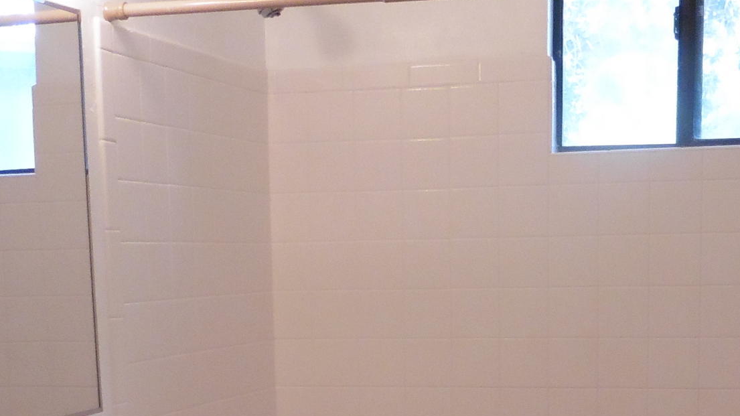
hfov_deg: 29.7
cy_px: 541
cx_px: 415
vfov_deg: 16.1
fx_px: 1393
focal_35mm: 71
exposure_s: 1/30
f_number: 3.3
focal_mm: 4.3
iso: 400
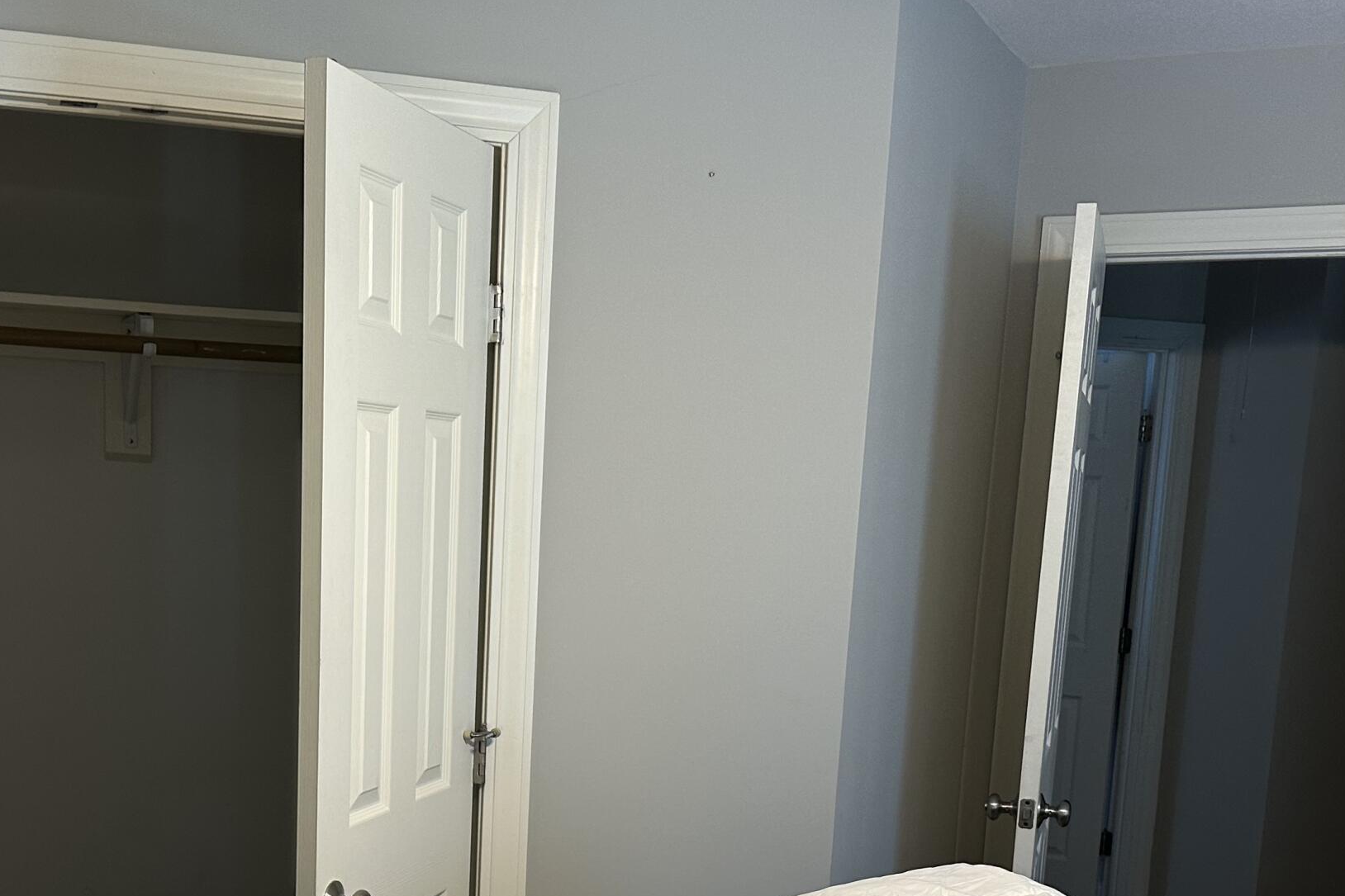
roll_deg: -2.6
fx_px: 1718
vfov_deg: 28.4
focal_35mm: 46
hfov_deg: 42.3
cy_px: 754
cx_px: 466
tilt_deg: -9.6
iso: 160
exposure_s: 1/60
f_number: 1.78
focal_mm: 6.86
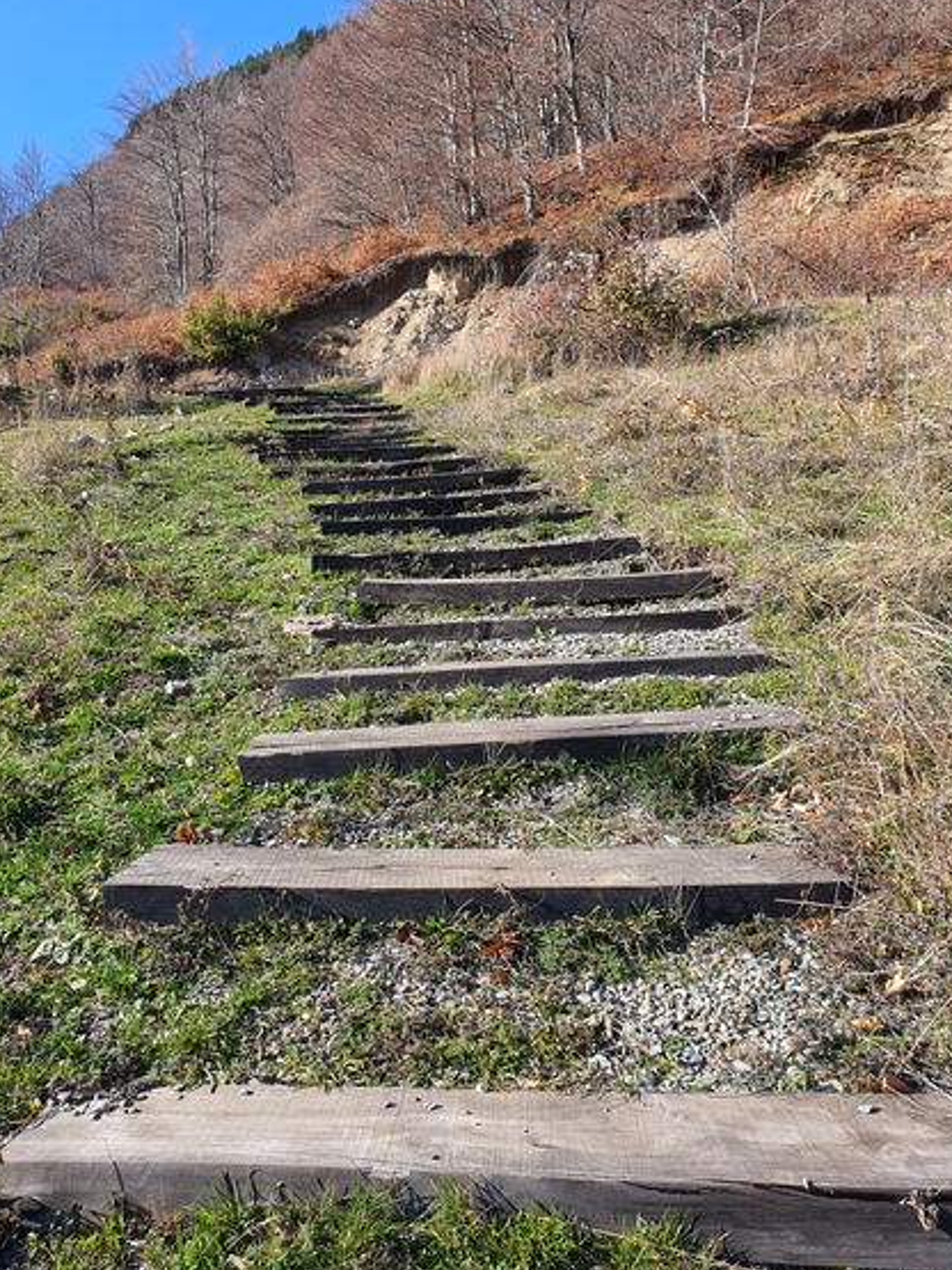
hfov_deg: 46.7
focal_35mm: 30
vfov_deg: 59.9
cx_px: 433
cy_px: 590
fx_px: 1100
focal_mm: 4.3
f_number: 2.4
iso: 50
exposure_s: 1/706
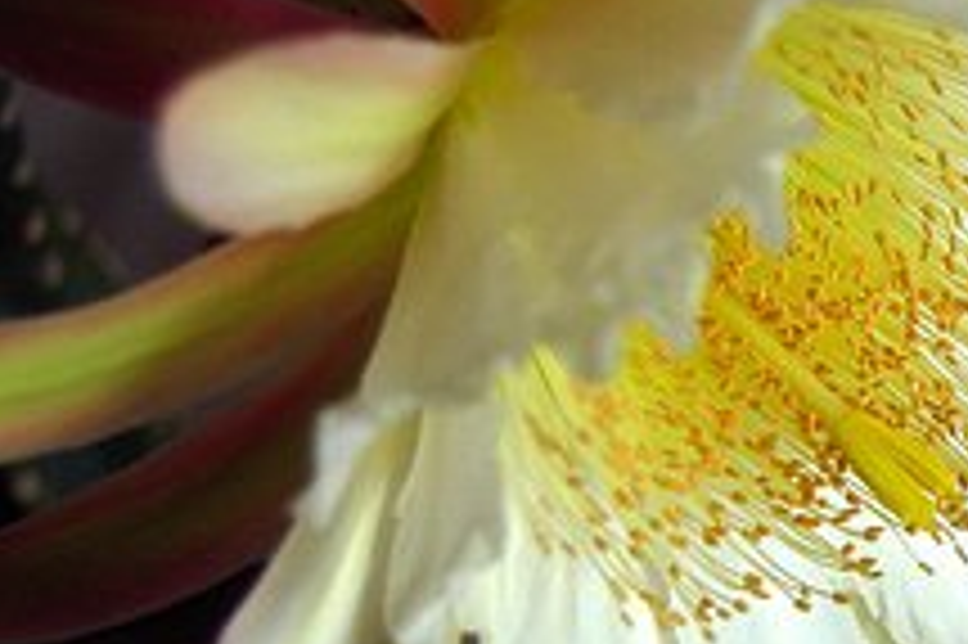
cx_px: 1072
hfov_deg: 15.9
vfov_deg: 10.9
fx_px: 3364
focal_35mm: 125
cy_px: 383
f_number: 4.8
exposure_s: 1/80
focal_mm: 35
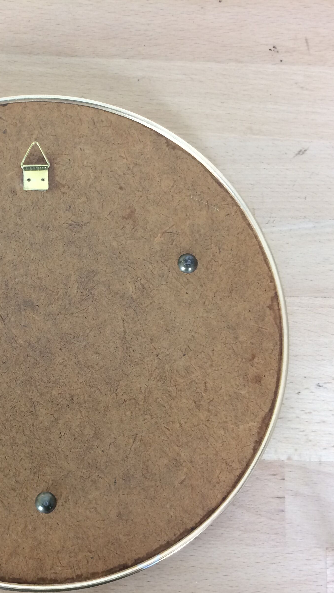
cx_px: 47
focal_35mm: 43
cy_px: 302
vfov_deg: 47.4
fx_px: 677
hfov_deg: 26.9
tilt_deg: -82.3
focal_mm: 4.15
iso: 100
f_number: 2.2
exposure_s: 1/33
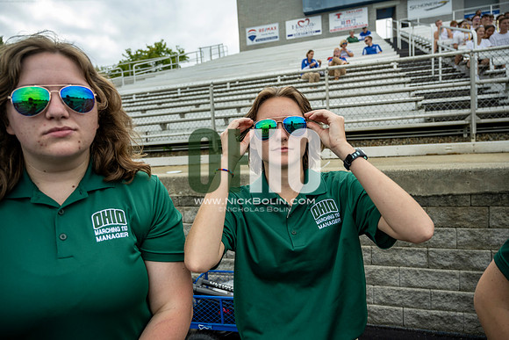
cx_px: 254
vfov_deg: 53.2
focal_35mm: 24
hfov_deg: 73.7
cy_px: 170
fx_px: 339
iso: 250
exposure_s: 1/800
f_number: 4
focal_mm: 24
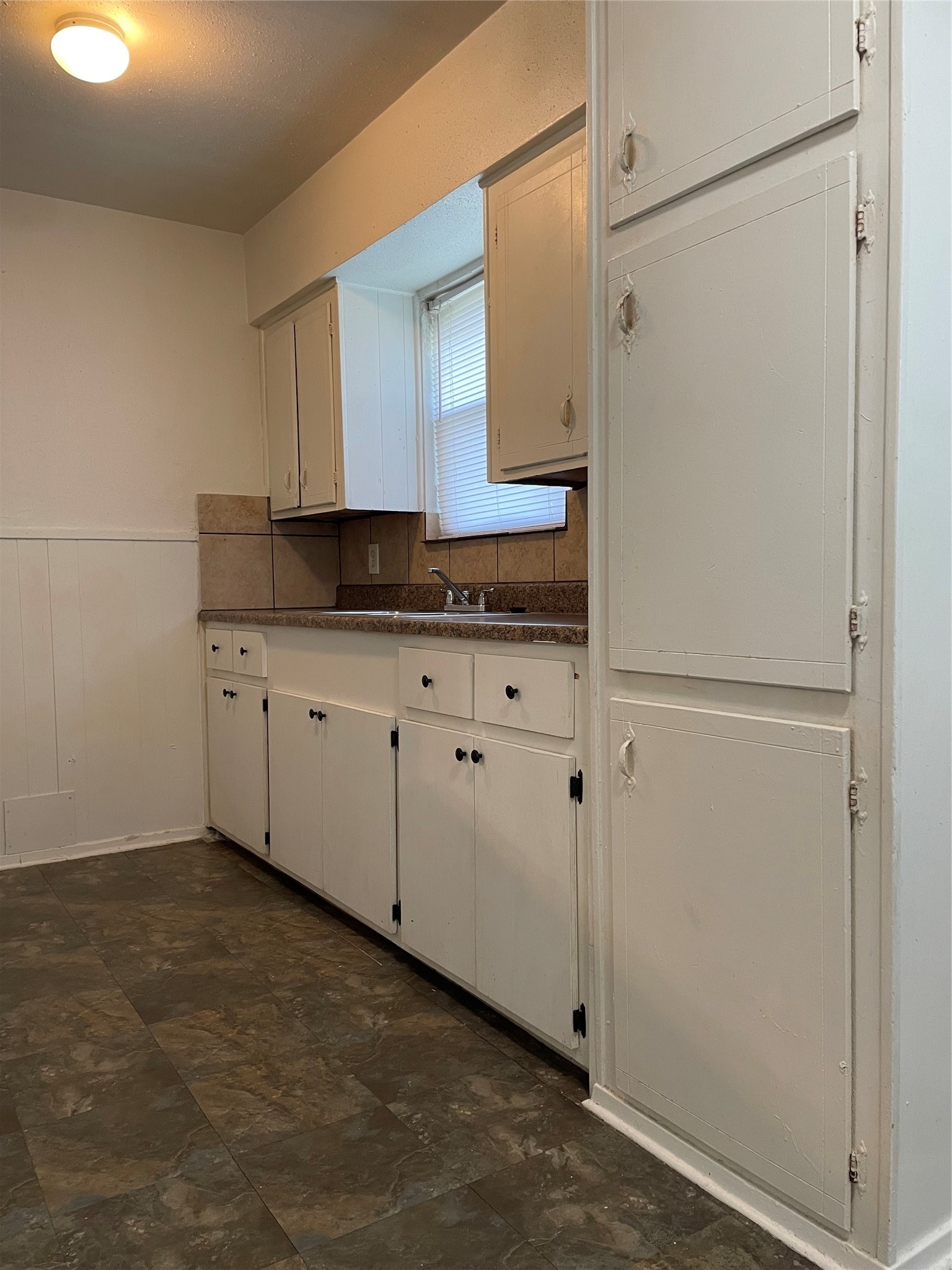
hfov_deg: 53.1
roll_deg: -1.0
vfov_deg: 67.3
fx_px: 953
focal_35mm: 26
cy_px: 635
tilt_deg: -3.9
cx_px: 476
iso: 125
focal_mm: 4.2
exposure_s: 1/60
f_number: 1.6
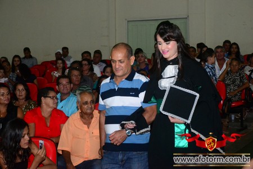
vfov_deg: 17.5
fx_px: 548
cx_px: 126
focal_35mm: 78
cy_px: 84
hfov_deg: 26.0
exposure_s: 1/80
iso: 3200
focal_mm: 52
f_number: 7.1
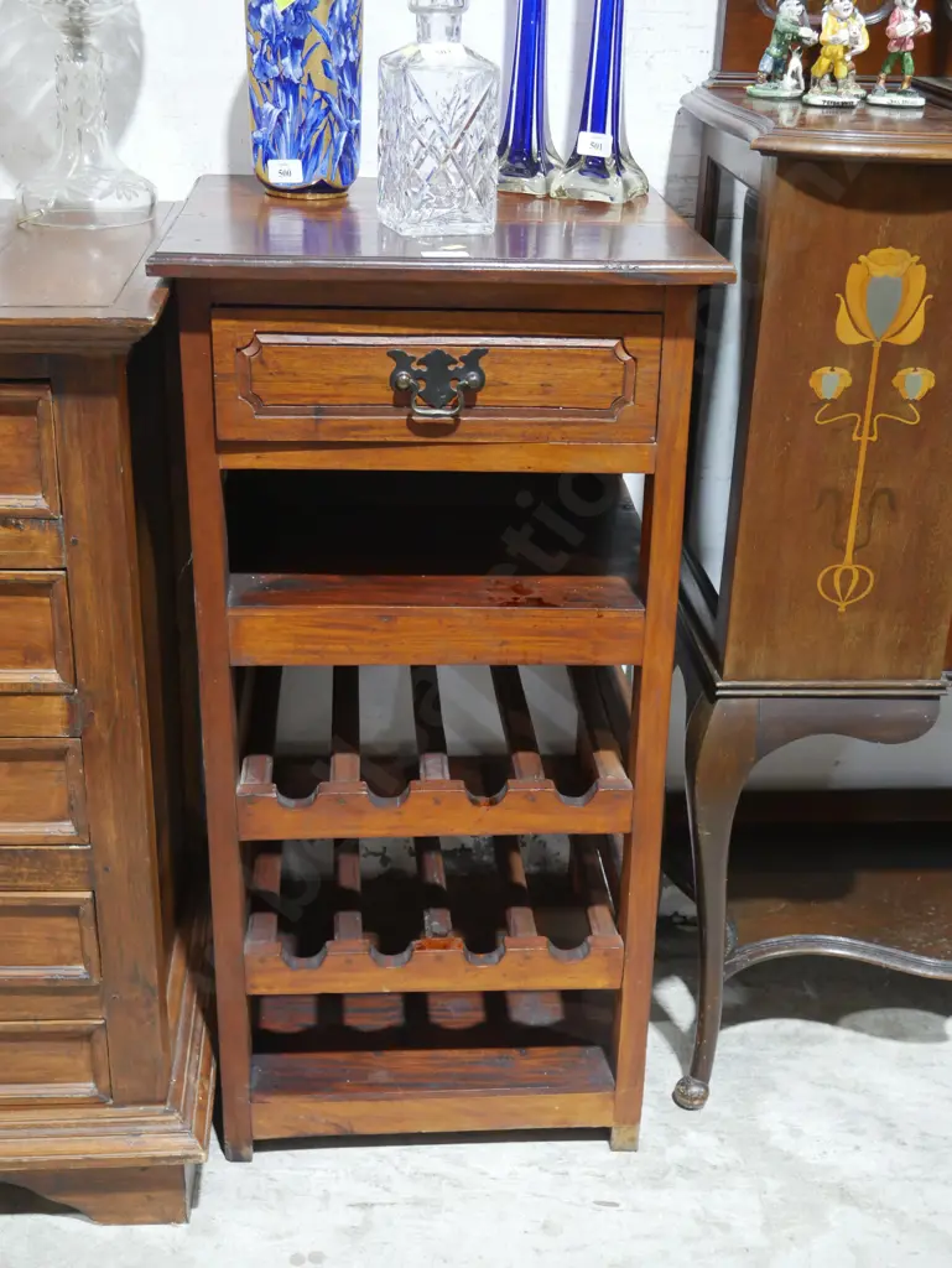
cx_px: 476
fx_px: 1612
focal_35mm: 44
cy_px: 634
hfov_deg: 32.9
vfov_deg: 42.9
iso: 1600
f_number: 4.7
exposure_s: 1/60
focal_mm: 22
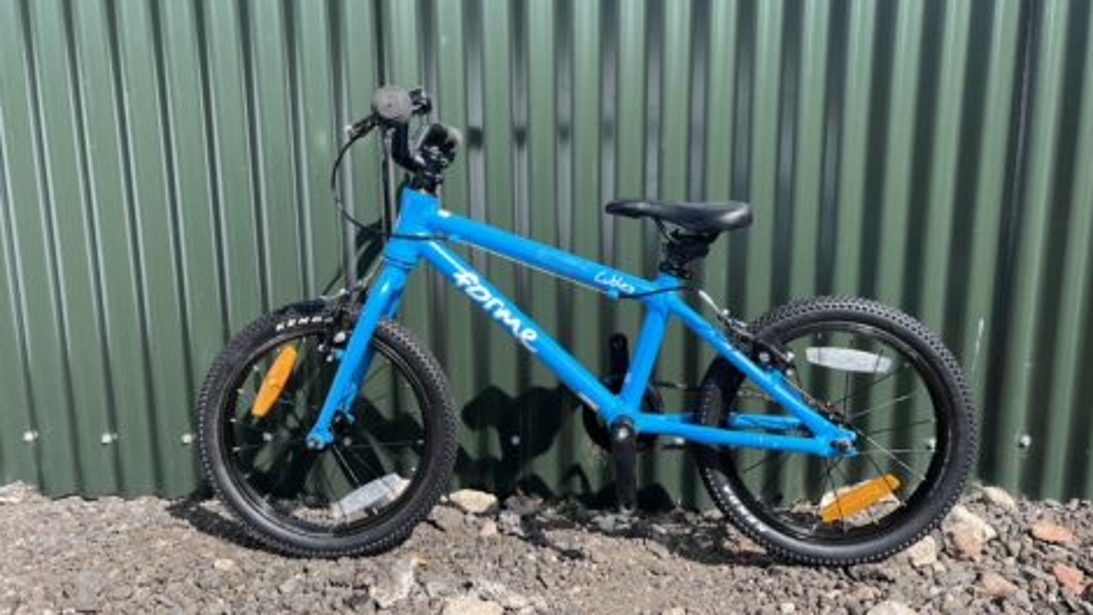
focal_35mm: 29
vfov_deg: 40.2
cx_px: 557
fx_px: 841
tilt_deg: -11.3
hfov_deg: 66.1
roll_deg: -0.6
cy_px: 284
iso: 50
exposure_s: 1/1517
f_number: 1.6
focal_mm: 5.1
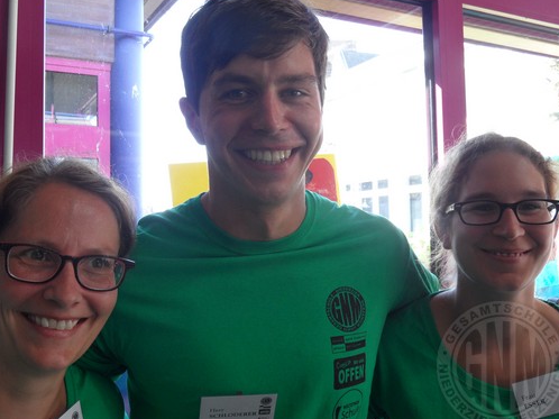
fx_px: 581
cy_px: 203
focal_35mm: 36
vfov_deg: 39.6
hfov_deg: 51.3
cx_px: 260
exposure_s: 1/45
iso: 100
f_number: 3.4
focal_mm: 5.3
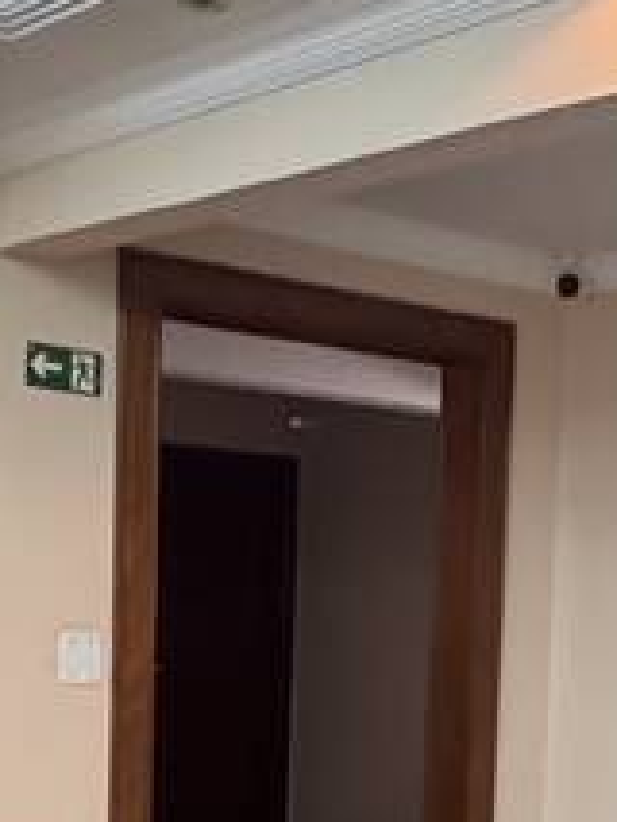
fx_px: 1686
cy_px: 787
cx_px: 382
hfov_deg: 20.7
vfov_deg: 26.2
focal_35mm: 71
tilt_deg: -8.0
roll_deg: -1.9
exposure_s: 1/60
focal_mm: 2.22
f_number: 2.2
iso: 1250
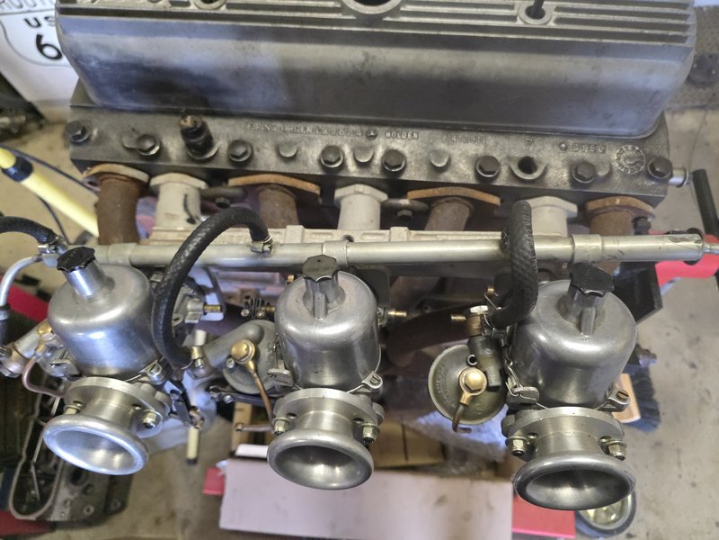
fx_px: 478
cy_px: 270
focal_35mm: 23
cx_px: 360
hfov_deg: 73.9
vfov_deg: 58.9
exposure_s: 1/100
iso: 1250
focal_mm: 6.3
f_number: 1.7
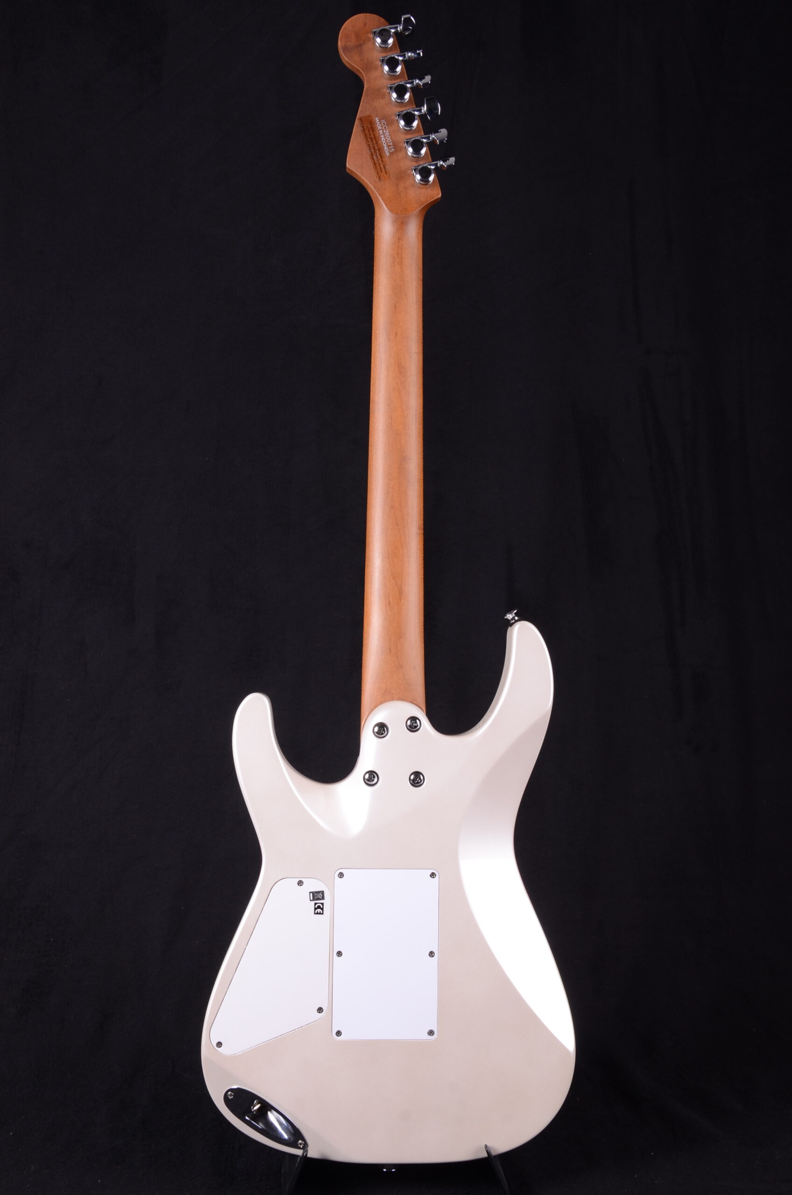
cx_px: 396
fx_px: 1392
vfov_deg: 46.5
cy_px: 598
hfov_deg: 31.8
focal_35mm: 42
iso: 200
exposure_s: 1/200
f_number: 13
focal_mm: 28
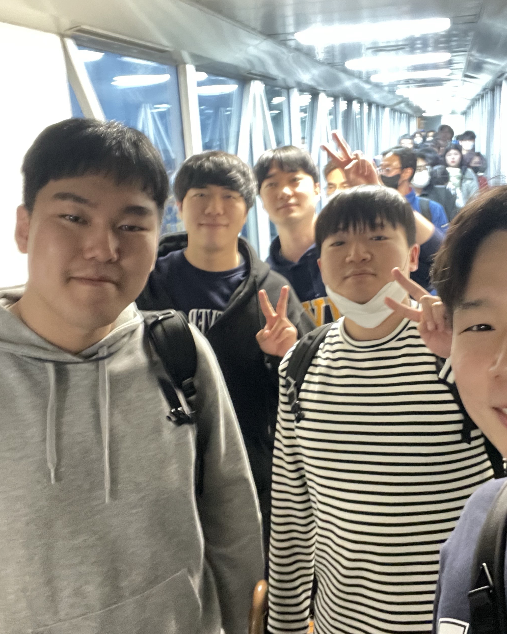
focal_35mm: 36
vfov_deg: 50.3
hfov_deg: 41.0
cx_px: 291
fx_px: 675
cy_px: 306
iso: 800
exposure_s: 1/15
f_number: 2.2
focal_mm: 2.71
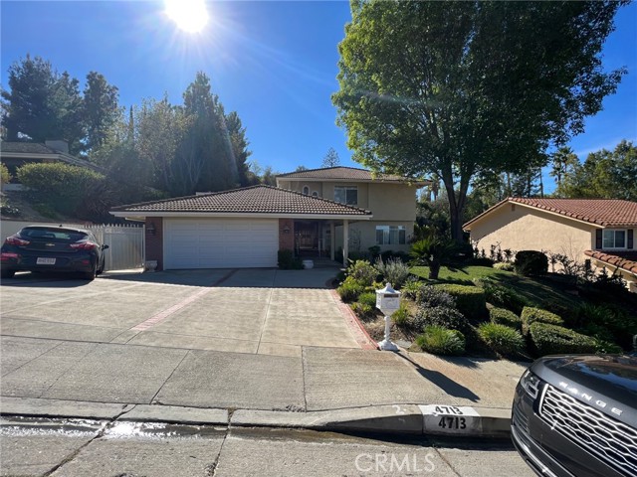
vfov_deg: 89.9
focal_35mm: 13
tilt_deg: +0.4
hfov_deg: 106.2
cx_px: 318
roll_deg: +0.4
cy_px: 238
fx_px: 239
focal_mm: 1.57
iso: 32
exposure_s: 1/1263
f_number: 1.8
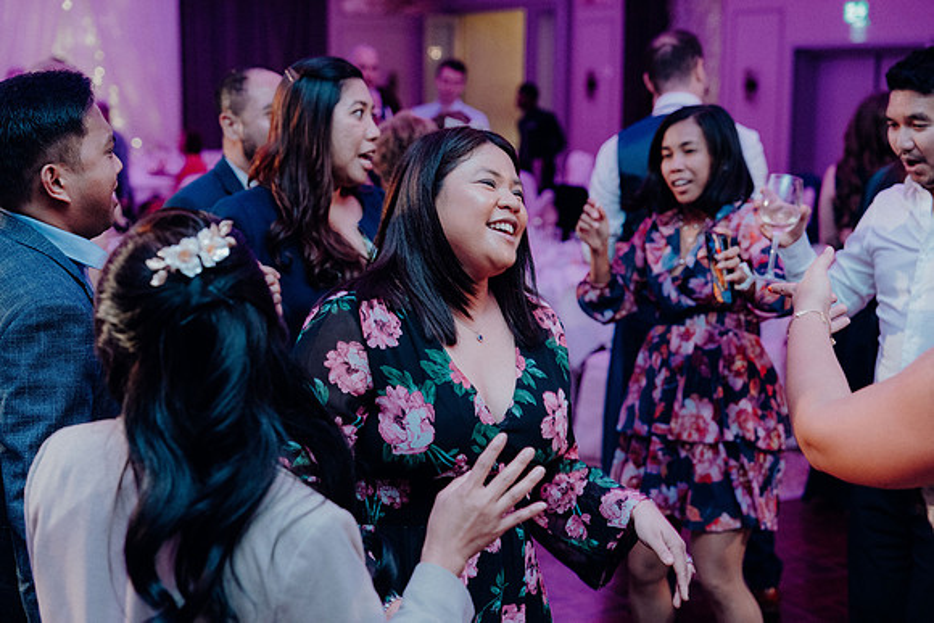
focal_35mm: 59
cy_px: 312
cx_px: 467
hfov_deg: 33.9
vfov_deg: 23.0
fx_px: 1531
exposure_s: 1/160
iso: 3200
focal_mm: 59
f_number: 3.5
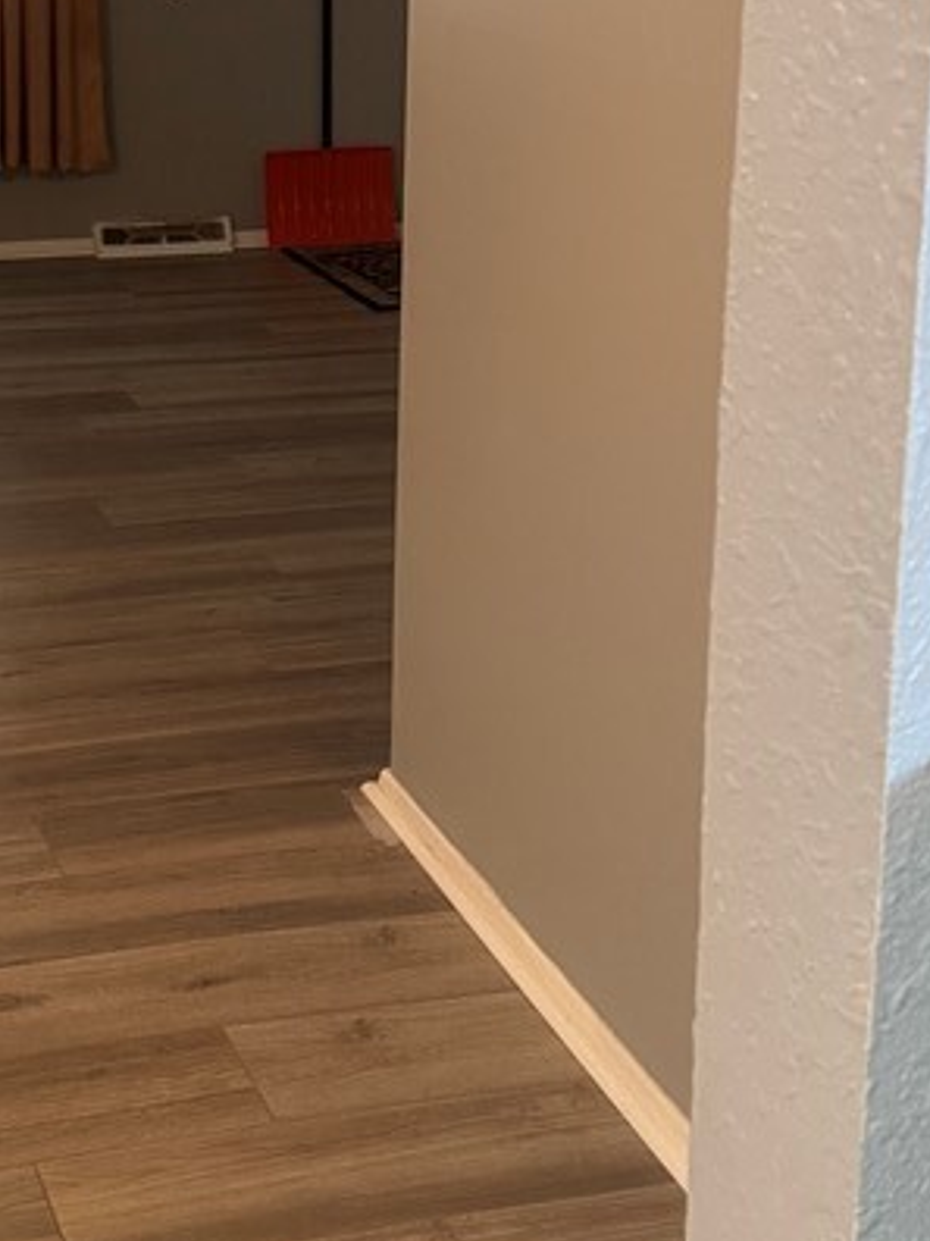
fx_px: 2221
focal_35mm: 62
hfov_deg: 23.4
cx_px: 241
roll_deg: -0.7
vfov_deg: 30.2
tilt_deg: -10.4
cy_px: 185
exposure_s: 1/60
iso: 640
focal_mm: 6.76
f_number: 1.78
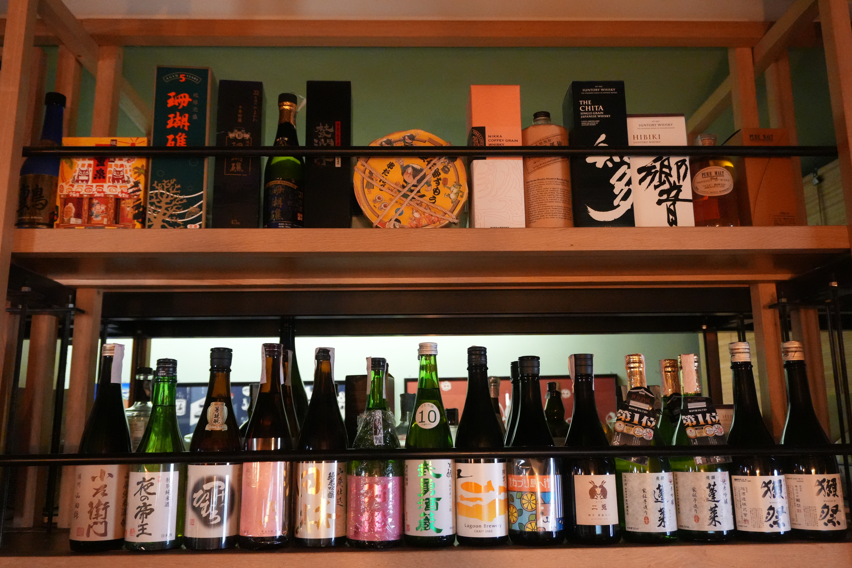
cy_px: 284
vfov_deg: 41.7
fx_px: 745
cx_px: 426
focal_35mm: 32
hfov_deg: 59.5
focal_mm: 21
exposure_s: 1/90
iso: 6400
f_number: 4
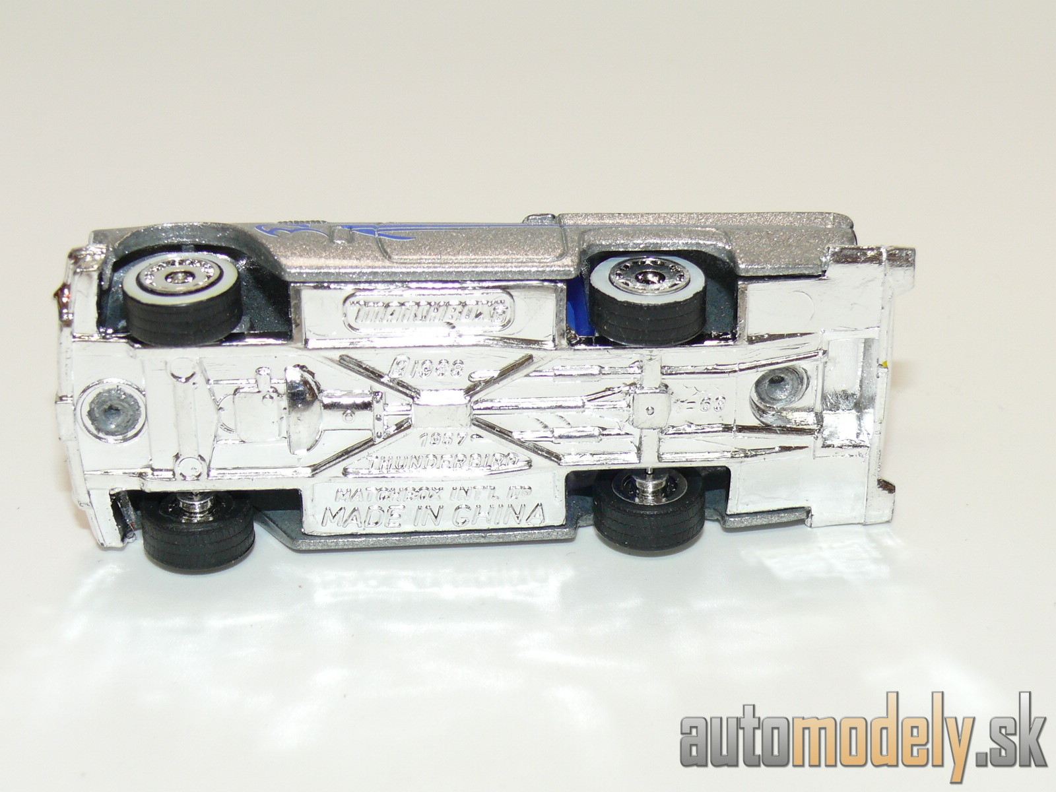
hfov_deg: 24.1
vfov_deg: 18.2
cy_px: 396
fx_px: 2471
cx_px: 528
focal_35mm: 81
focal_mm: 11.9
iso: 100
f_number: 4
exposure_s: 1/30
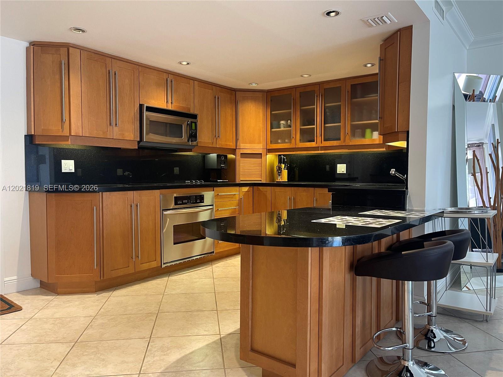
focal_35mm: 26
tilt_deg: -3.5
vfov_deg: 53.1
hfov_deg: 67.3
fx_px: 378
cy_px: 188
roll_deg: -0.8
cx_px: 252
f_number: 1.6
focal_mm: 5.1
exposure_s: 1/60
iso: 125
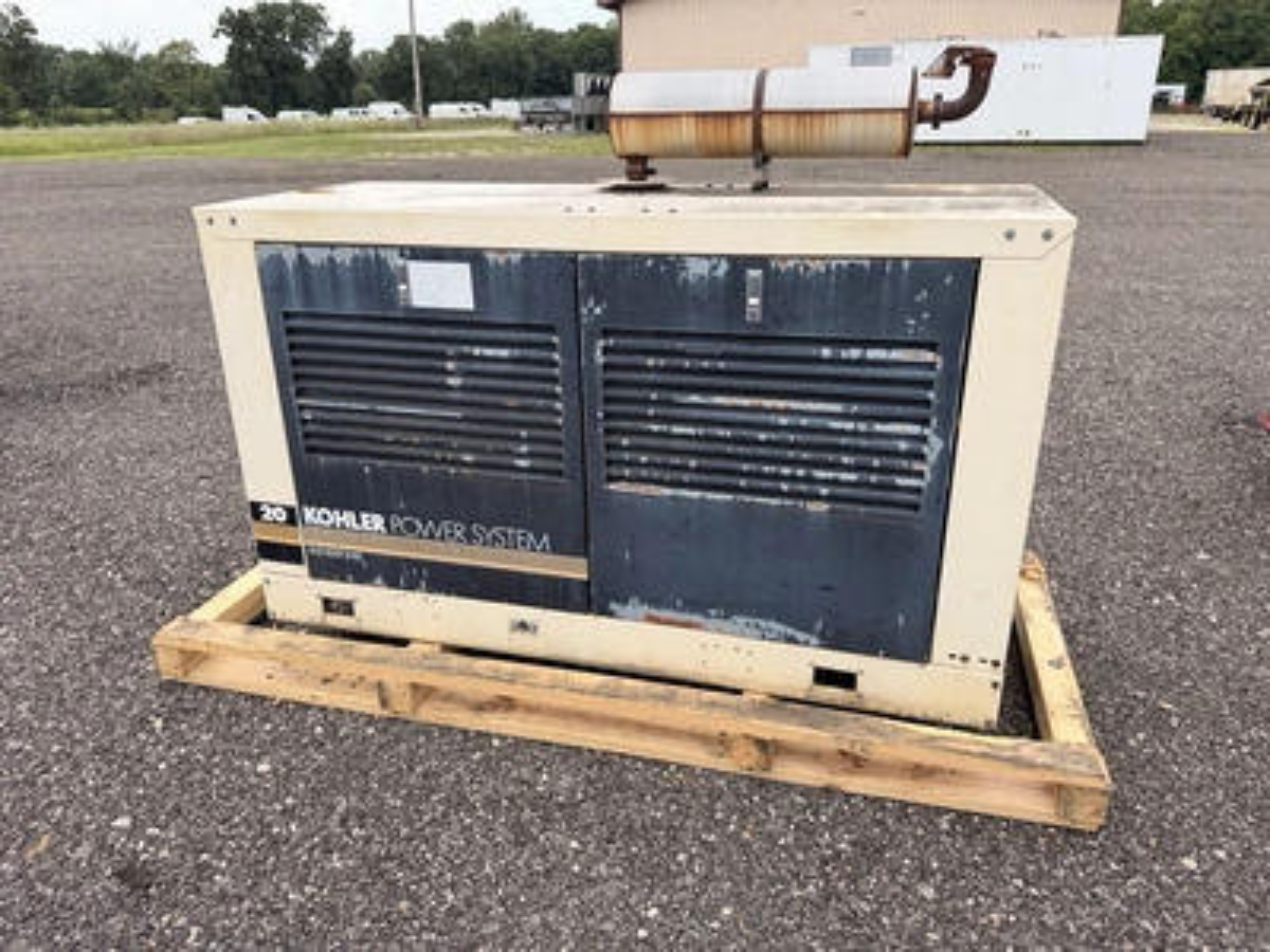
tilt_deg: -18.9
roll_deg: +1.8
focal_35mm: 24
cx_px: 635
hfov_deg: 71.6
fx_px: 881
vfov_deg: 56.8
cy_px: 476
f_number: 1.78
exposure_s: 1/1949
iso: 80
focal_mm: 6.76
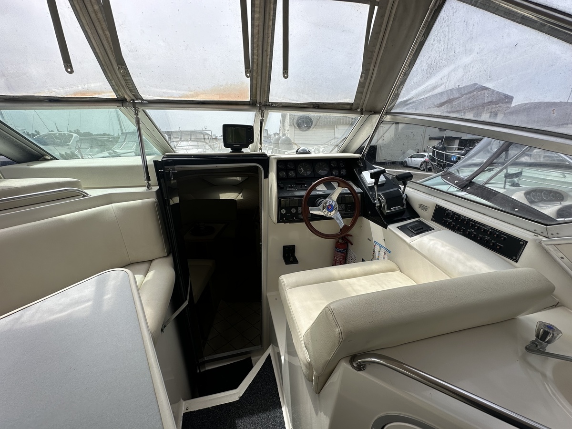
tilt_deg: -18.2
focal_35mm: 14
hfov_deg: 102.1
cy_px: 214
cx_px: 286
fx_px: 231
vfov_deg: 85.7
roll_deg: +1.6
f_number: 2.2
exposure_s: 1/1082
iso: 50
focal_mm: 2.22
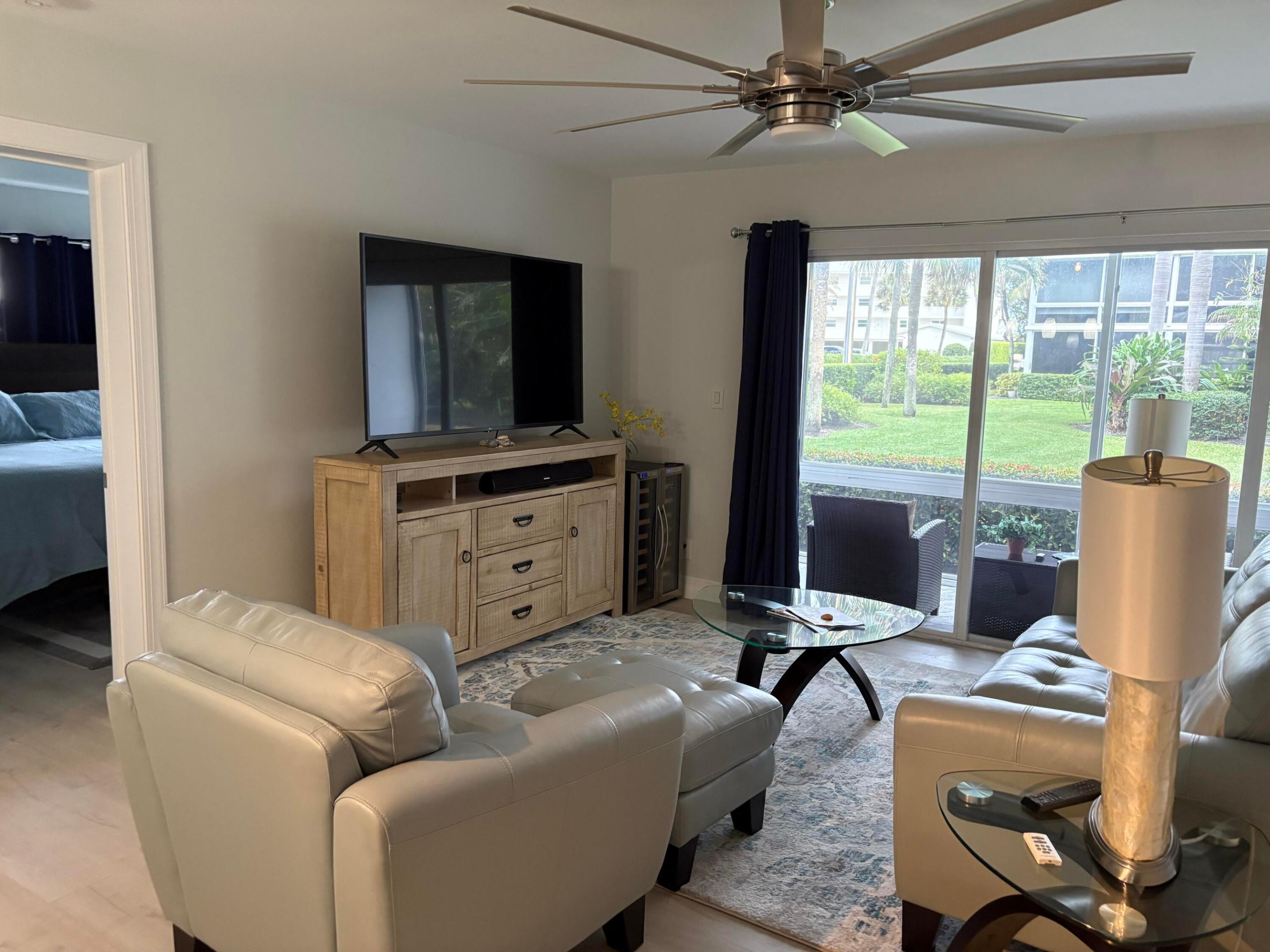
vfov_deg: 53.1
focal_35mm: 26
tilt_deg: -7.9
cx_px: 635
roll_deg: -0.8
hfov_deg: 67.3
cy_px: 476
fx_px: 954
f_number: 1.6
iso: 250
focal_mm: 5.96
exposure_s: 1/60
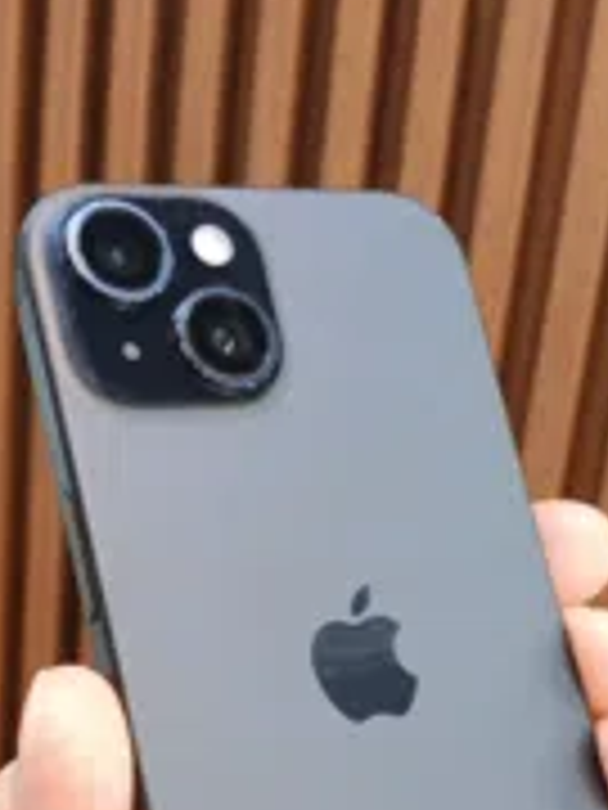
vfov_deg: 36.0
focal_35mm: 51
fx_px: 1194
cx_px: 302
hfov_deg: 28.6
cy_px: 666
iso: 379
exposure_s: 1/33.3
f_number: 1.6
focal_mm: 4.09
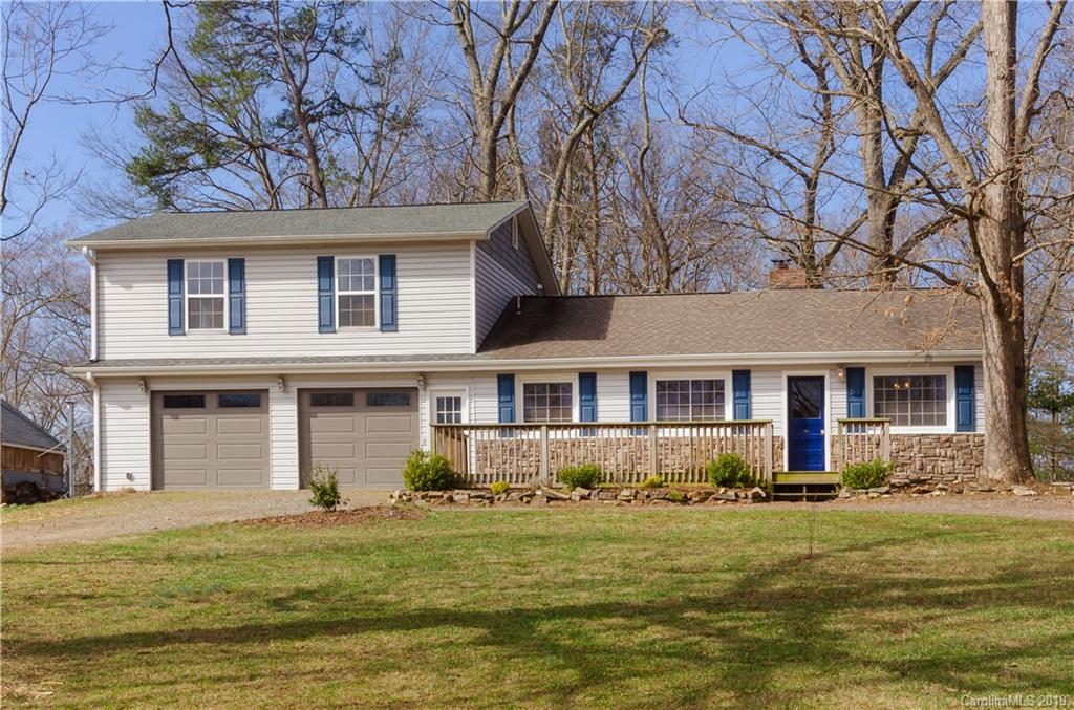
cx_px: 537
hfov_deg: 39.0
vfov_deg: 26.3
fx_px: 1518
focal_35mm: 51
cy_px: 355
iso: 400
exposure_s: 1/125
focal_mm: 34
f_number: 18
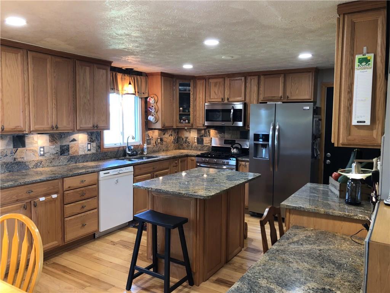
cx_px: 195
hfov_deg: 63.4
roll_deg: -1.2
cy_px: 146
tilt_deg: -6.2
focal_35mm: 28
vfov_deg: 49.7
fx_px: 315
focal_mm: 3.99
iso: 40
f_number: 1.8
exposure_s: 1/15
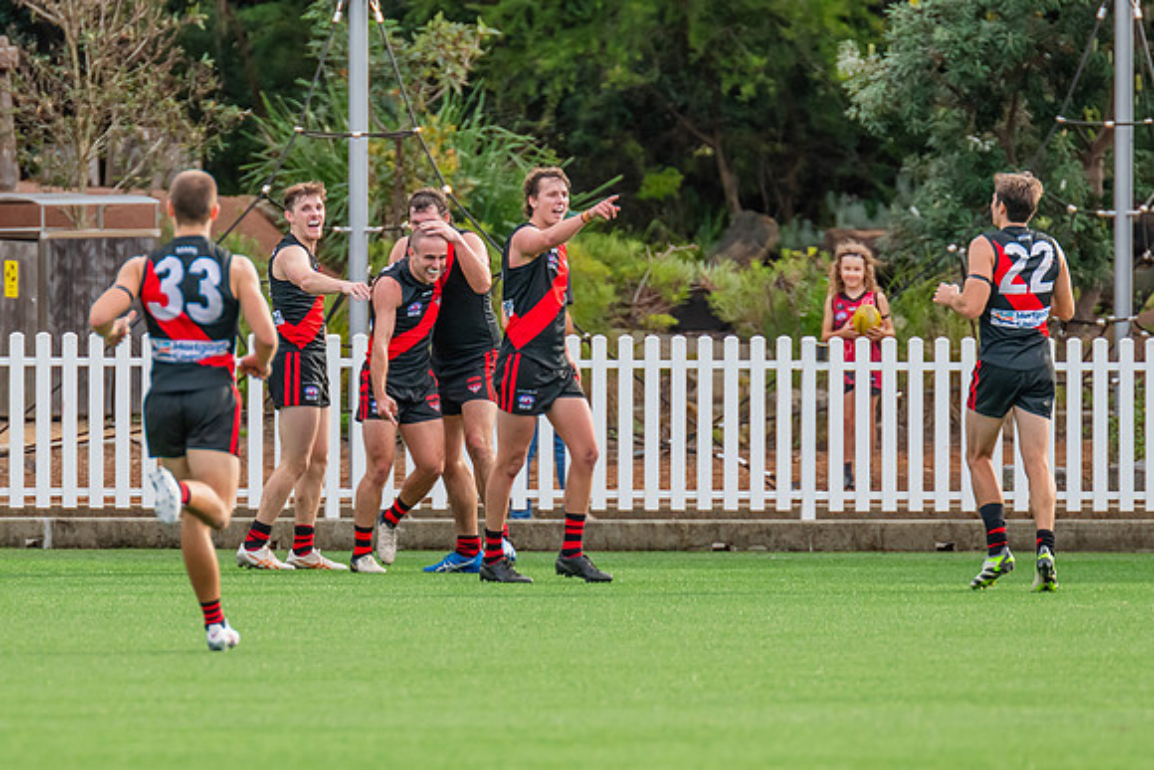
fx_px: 24168
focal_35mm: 754
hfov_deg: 2.7
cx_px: 387
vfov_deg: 1.8
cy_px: 373
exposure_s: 1/1250
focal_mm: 420
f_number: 5
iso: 800
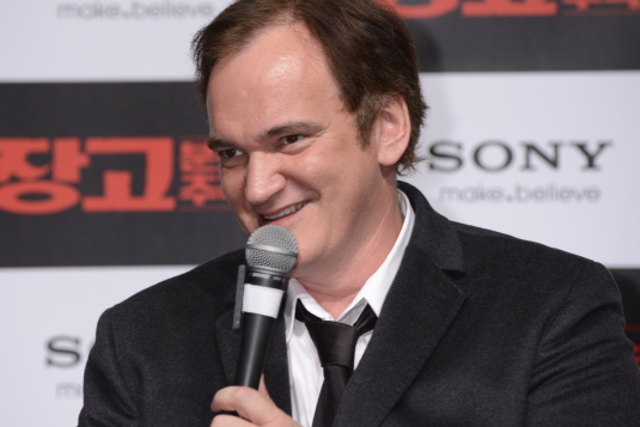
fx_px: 4534
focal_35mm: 255
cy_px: 204
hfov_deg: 8.1
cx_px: 275
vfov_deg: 5.4
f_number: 7.1
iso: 800
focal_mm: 210
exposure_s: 1/125
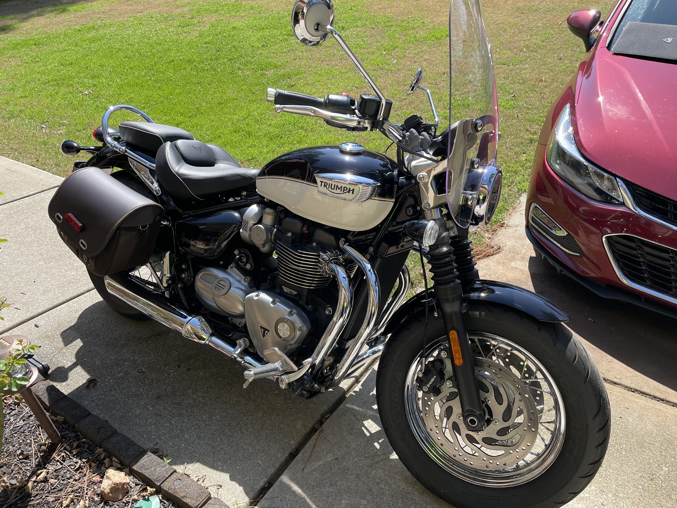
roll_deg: +0.9
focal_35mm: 26
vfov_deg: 53.1
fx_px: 508
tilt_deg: -30.0
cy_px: 254
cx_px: 338
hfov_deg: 67.3
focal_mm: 4.2
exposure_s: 1/1195
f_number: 1.6
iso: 32
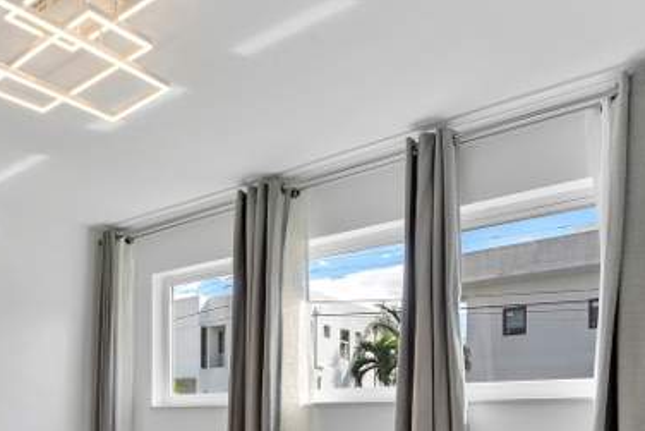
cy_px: 428
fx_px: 609
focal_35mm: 34
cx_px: 91
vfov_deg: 35.3
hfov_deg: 50.8
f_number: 10
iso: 800
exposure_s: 1/80
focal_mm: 16
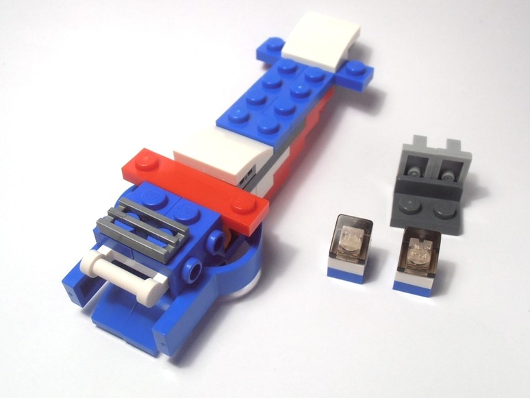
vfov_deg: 33.6
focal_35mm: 43
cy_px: 172
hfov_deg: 43.8
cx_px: 286
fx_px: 659
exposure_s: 1/80
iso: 80
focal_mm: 6.61
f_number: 3.9
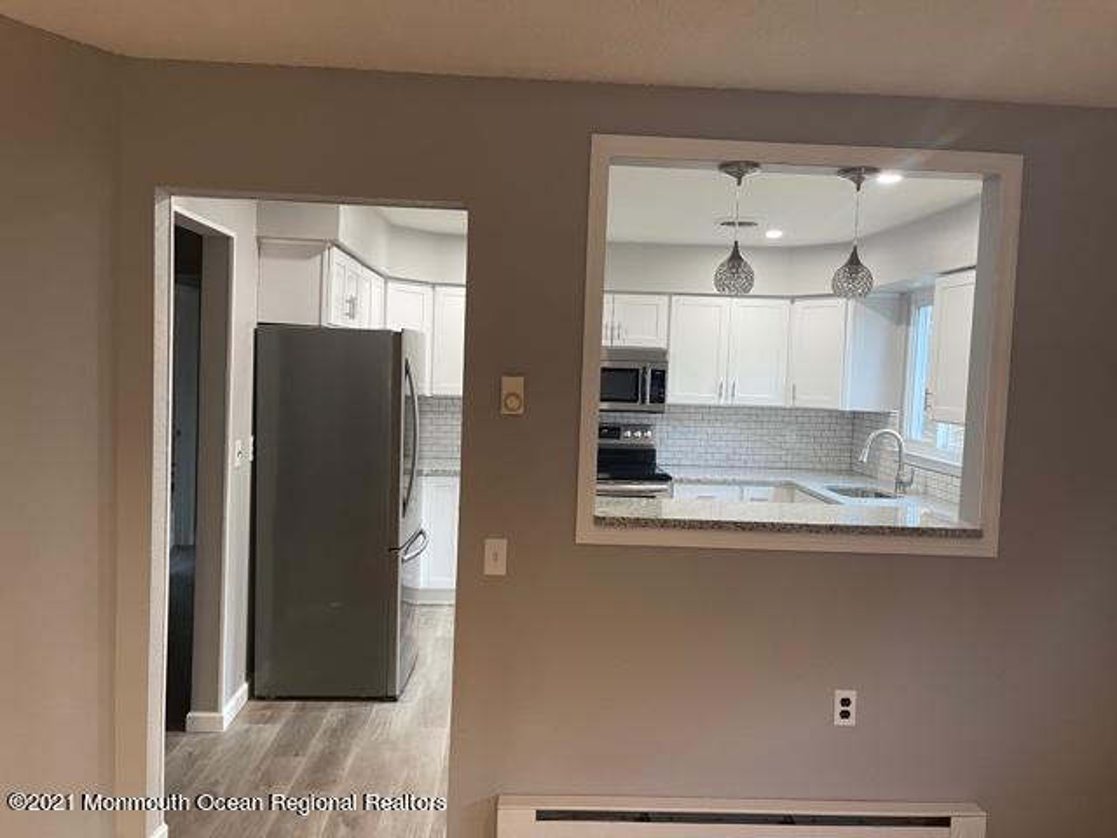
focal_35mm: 26
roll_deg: -2.6
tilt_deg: -3.7
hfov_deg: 67.3
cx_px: 558
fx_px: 839
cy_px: 419
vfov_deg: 53.1
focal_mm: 5.1
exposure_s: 1/60
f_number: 1.6
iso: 160
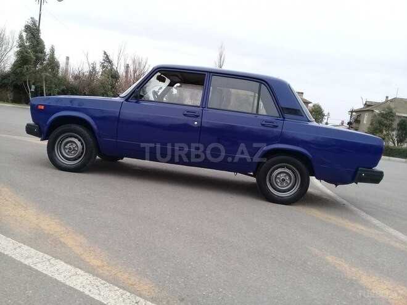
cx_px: 204
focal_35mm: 31
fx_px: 364
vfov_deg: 45.4
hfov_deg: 58.4
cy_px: 152
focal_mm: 3.3
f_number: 2.2
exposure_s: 1/50
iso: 64
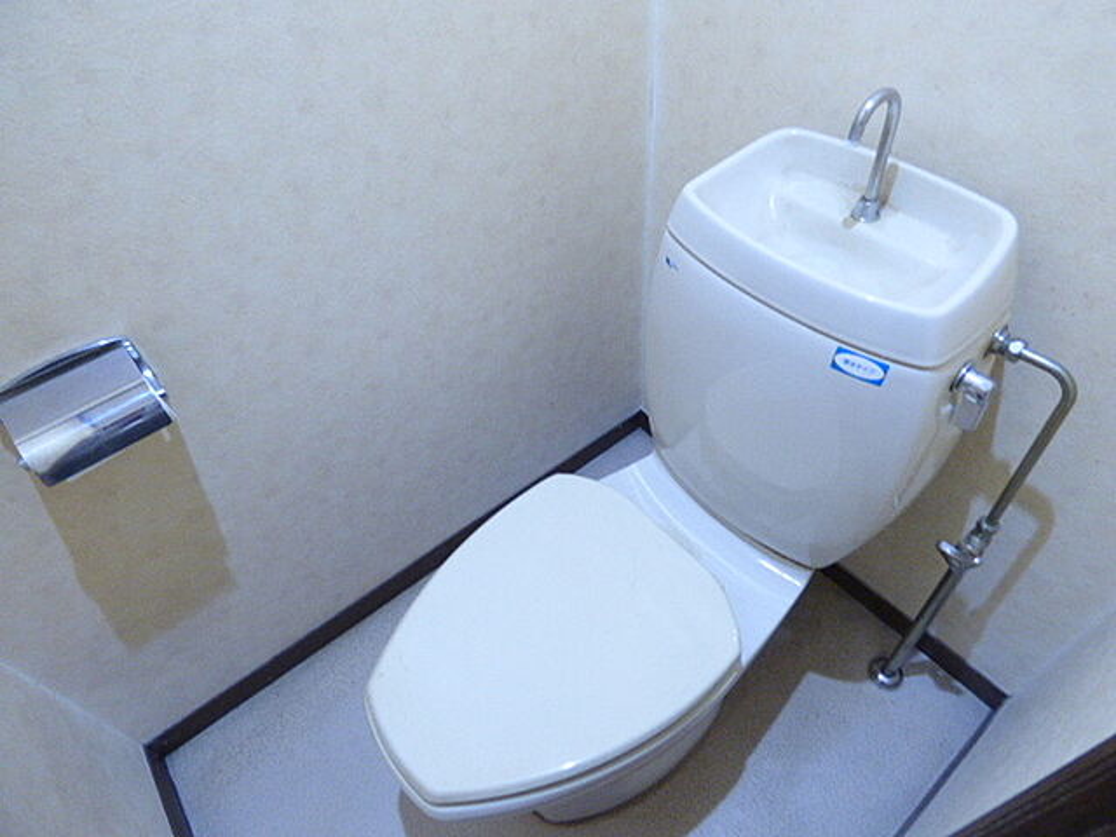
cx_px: 558
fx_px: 645
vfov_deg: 66.0
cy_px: 418
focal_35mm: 20
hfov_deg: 81.7
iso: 400
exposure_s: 1/20
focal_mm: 3.58
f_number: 2.8
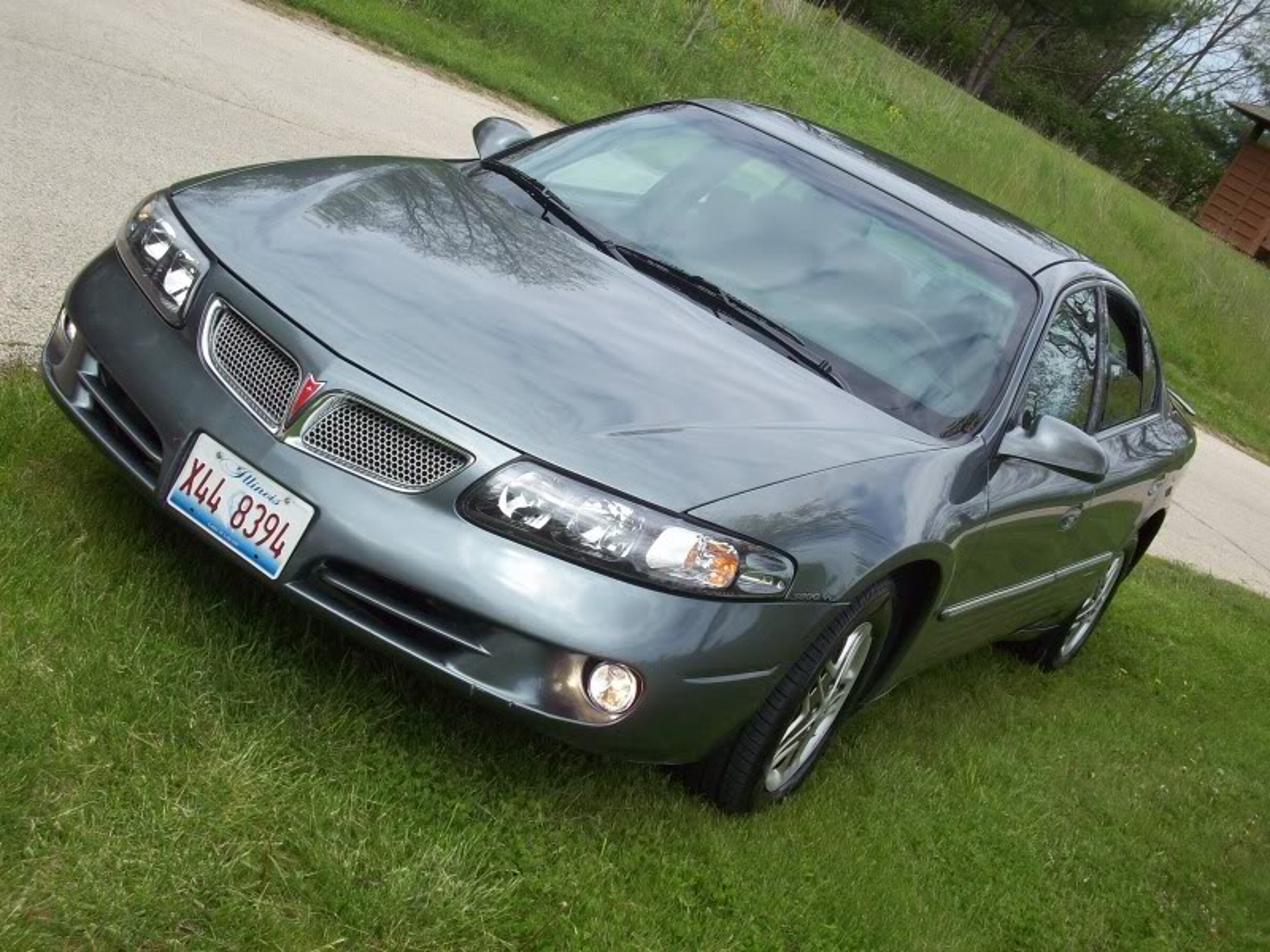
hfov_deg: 35.5
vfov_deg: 27.0
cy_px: 476
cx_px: 635
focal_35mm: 54
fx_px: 1981
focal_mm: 9
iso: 80
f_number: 3.4
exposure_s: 1/561
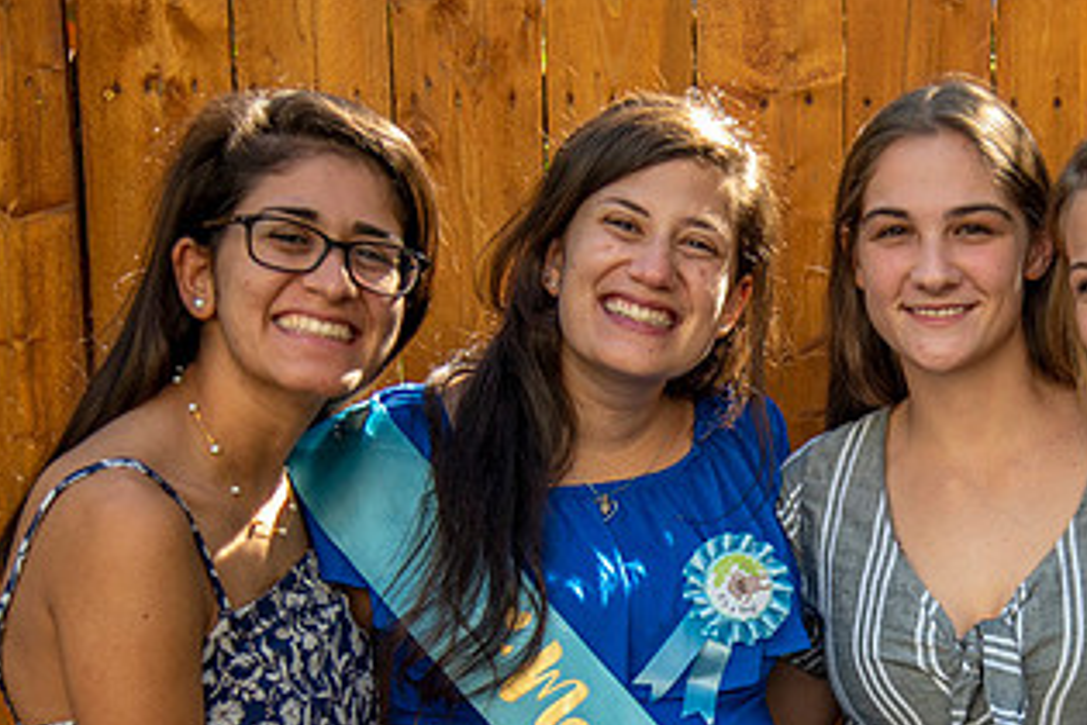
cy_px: 658
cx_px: 859
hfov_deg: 21.9
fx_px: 2778
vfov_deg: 14.7
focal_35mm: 92
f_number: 4
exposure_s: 1/320
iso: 125
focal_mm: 50
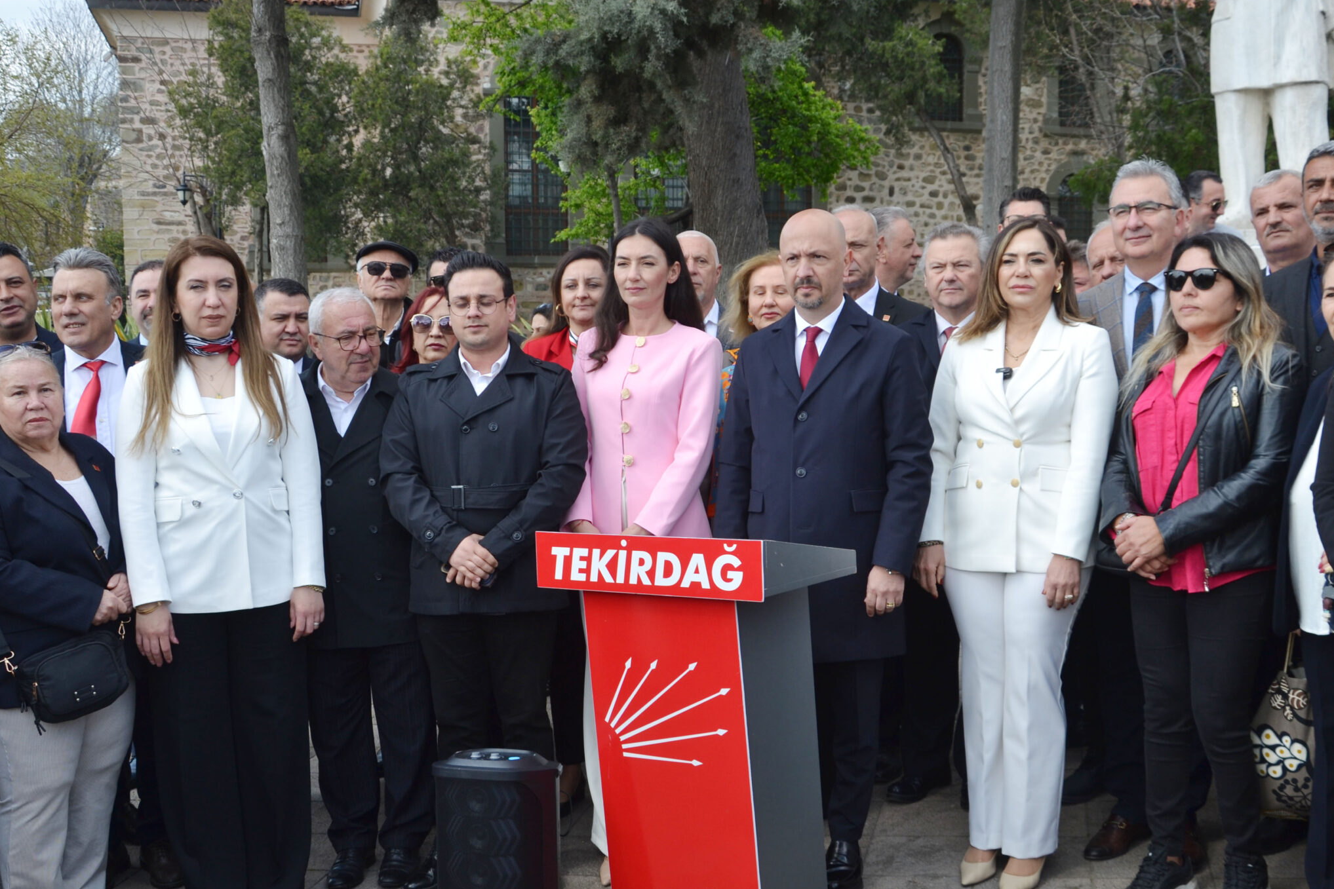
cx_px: 734
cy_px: 461
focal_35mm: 40
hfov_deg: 48.8
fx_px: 1468
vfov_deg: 33.7
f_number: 6.3
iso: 100
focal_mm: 21
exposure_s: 1/160
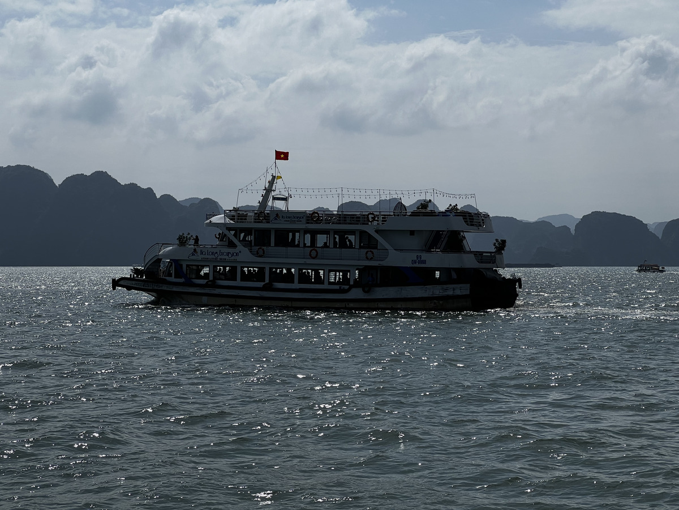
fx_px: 1510
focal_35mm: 77
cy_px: 255
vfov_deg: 19.1
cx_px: 340
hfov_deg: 25.3
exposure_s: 1/2660
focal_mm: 9
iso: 25
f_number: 2.8
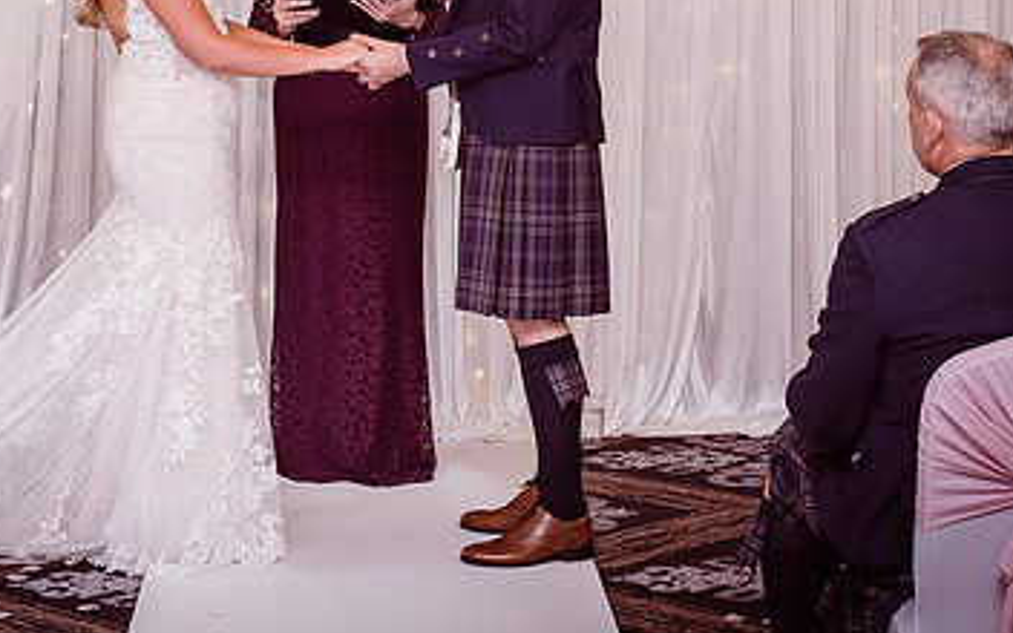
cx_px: 361
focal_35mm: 100
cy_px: -13
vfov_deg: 12.9
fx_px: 2761
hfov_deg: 20.7
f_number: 5.6
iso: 400
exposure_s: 1/100
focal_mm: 50
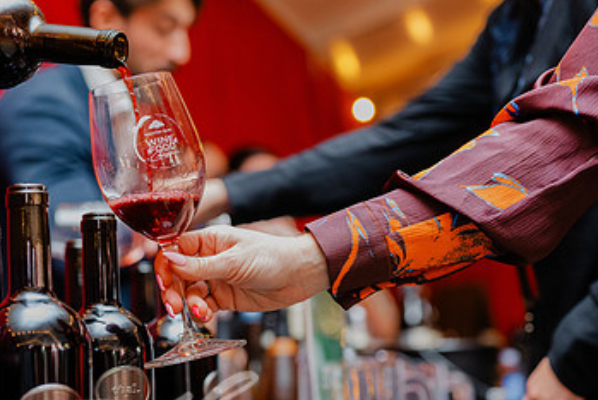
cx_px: 159
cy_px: 274
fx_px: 1379
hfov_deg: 24.2
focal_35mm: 83
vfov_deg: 16.4
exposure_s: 1/80
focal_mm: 50
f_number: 2.8
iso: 2000
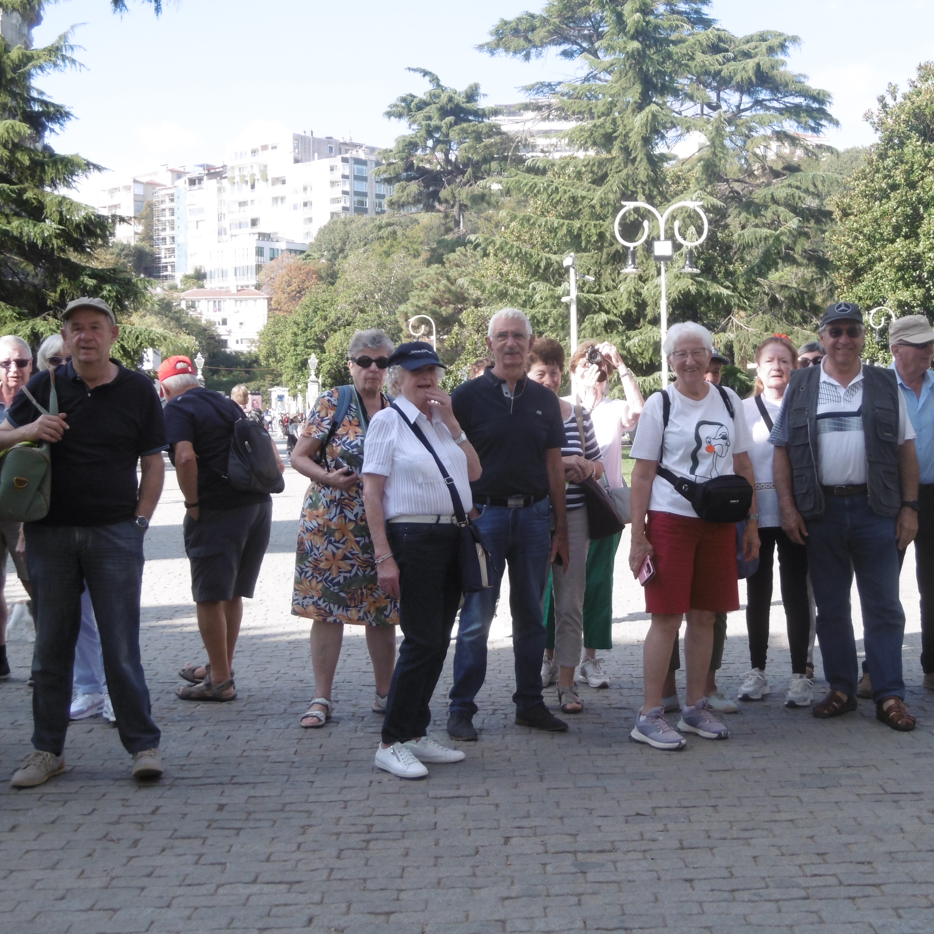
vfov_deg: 33.4
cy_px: 468
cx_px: 618
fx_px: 1557
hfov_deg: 33.1
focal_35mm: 51
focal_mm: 7.7
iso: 100
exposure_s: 1/250
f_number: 3.8
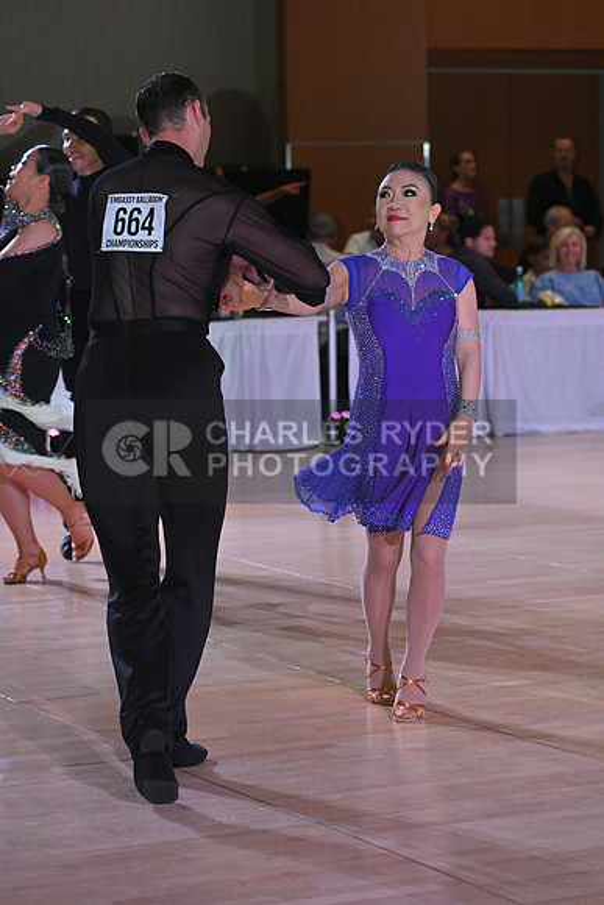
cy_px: 452
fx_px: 3018
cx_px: 302
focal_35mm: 120
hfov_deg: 11.4
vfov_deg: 17.1
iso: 3200
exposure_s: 1/400
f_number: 5
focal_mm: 120
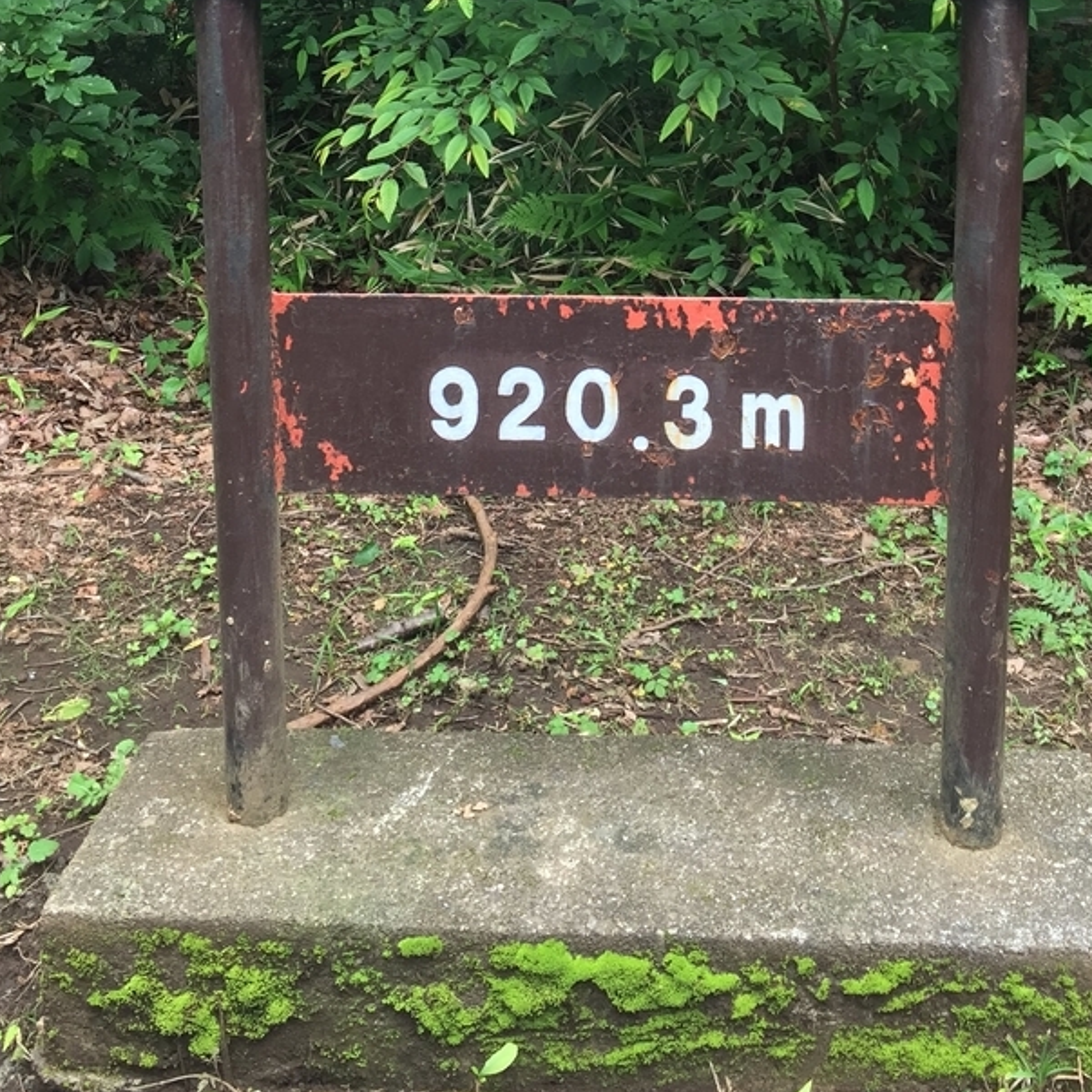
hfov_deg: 33.3
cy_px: 16
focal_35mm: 51
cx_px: 621
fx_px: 1820
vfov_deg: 31.1
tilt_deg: -9.5
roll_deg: -1.0
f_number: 2.2
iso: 40
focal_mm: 4.15
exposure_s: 1/60
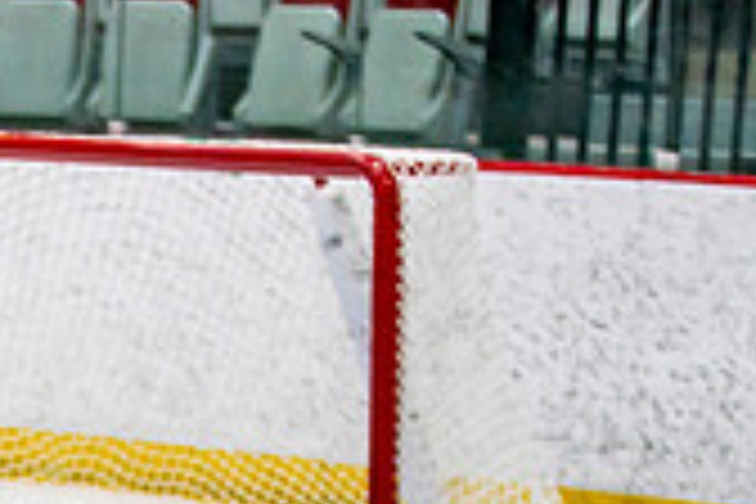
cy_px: 983
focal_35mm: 382
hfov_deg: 5.3
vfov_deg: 3.6
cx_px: -497
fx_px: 8021
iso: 640
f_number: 2.8
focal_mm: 70
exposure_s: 1/640
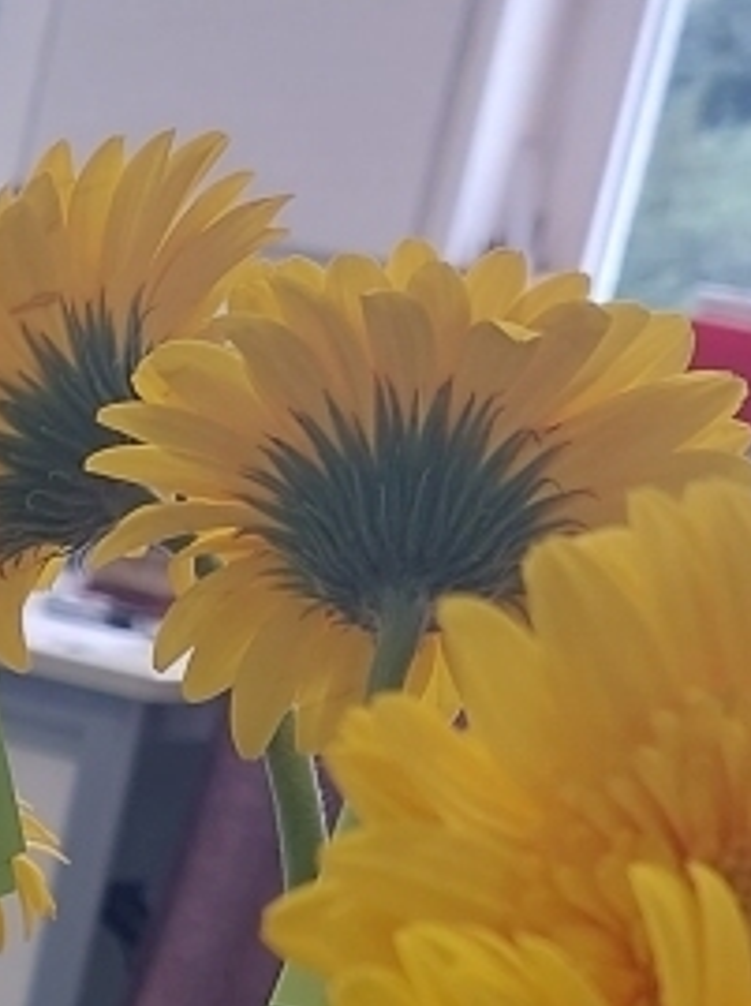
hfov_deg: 9.9
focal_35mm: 143
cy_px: 1634
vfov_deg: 12.9
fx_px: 4146
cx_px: -475
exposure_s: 1/50
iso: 40
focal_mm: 5.23
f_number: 1.8
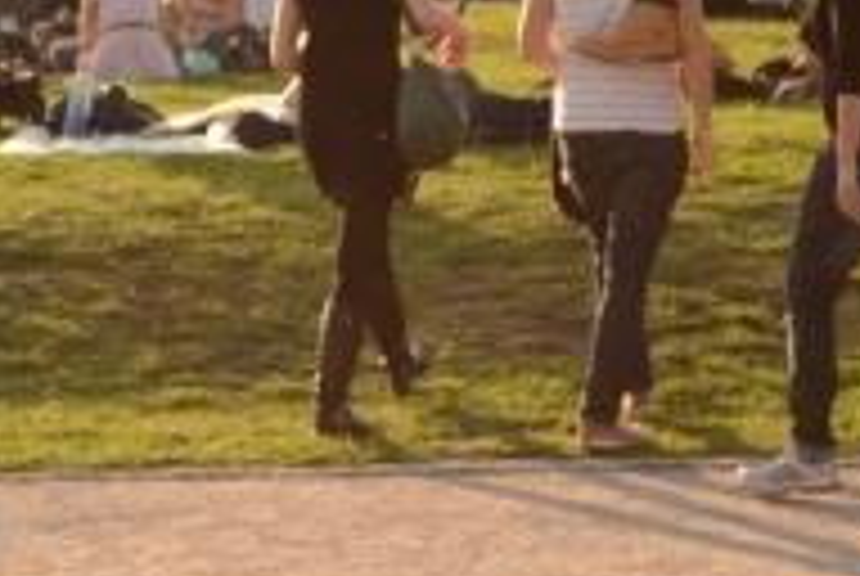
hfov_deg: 10.6
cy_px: 164
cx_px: 63
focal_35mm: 193
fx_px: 4622
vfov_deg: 7.1
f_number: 5.6
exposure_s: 1/500
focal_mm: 55
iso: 320
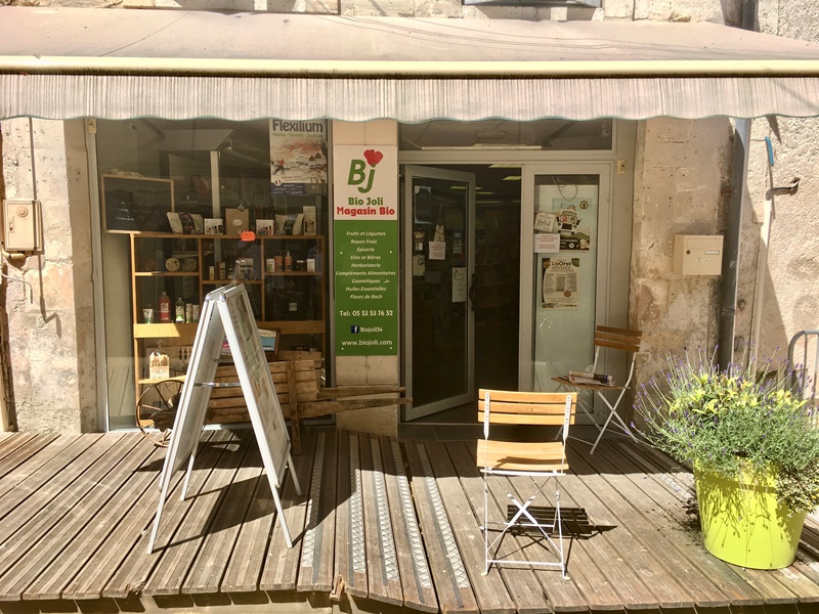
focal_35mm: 29
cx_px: 410
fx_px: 686
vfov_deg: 48.2
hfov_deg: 61.7
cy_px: 307
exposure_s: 1/732
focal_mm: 4.15
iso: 25
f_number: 2.2
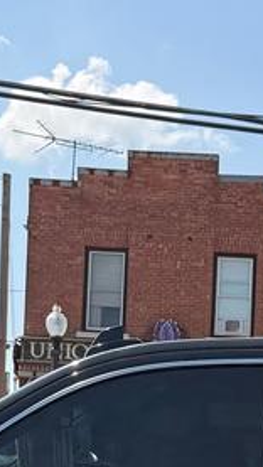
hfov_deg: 9.9
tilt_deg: -1.0
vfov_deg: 16.9
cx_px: 312
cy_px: 565
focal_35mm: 121
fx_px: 1499
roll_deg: -3.5
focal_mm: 6.76
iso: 80
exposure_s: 1/4673
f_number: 1.78
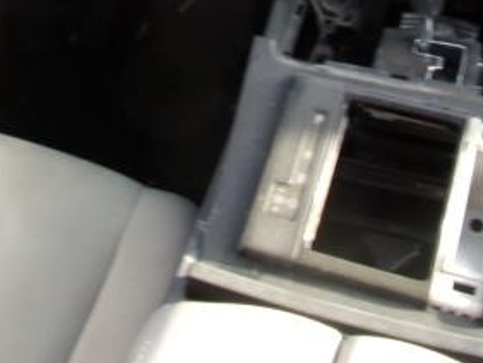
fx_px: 950
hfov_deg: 28.5
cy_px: -132
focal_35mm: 68
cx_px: 248
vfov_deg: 19.6
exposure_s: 1/42
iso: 80
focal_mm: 4.3
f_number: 3.3
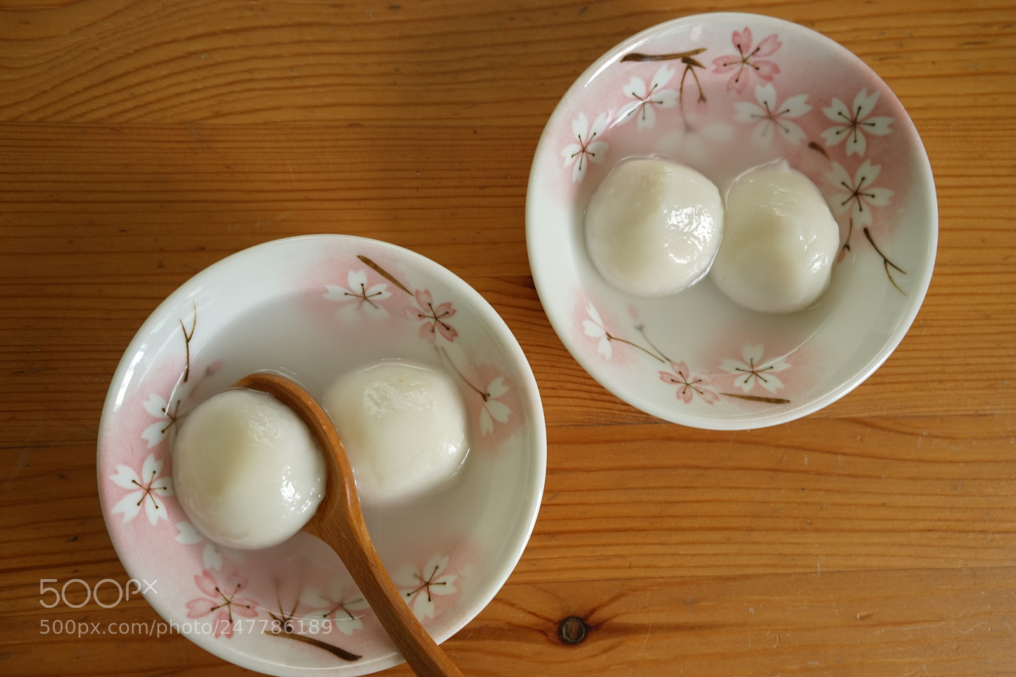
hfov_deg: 54.4
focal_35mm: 35
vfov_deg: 37.8
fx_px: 988
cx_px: 508
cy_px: 338
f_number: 7.1
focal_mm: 35
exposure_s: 1/8
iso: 80
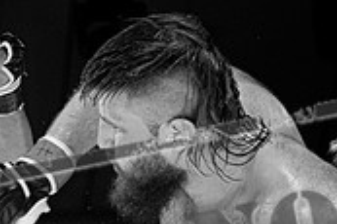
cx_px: -58
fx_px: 1945
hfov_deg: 9.8
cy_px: 213
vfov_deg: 6.6
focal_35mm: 208
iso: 1250
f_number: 2.8
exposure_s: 1/1000
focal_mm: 62
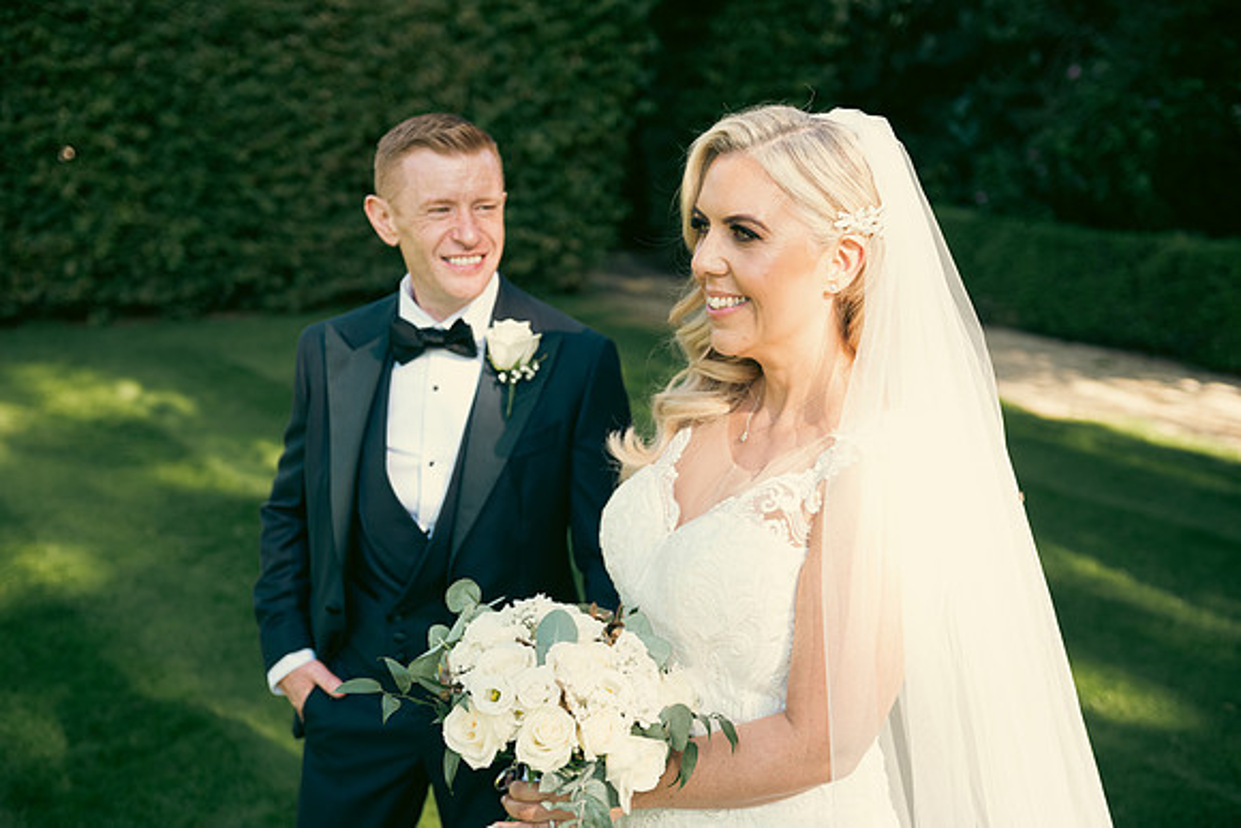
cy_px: 414
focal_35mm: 48
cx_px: 620
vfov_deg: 28.1
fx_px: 1655
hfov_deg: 41.1
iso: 200
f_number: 3.5
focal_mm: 48
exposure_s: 1/400
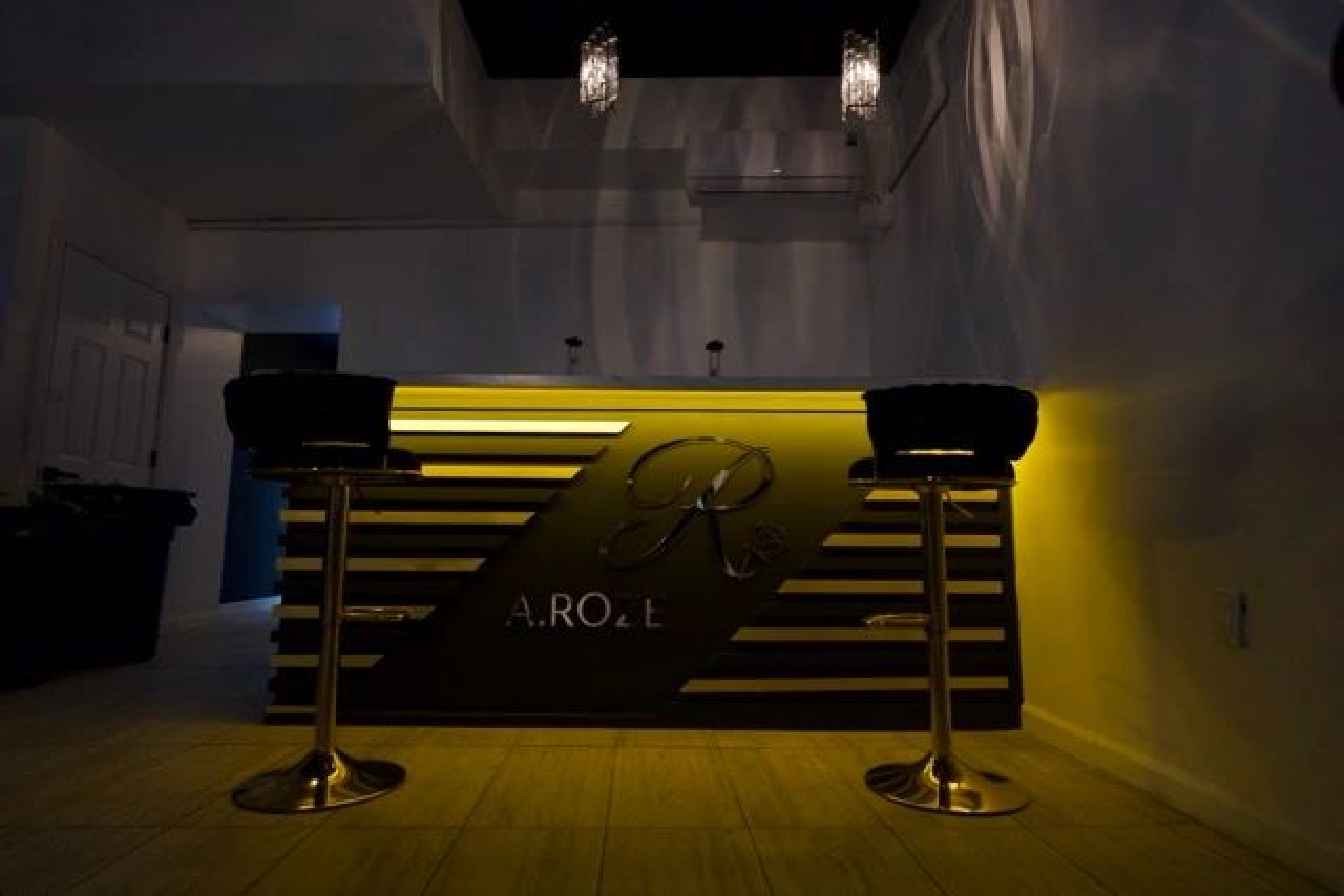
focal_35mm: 20
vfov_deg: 62.0
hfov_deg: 84.0
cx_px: 672
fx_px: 747
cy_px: 448
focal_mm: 20
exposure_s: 1/125
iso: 2500
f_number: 2.8
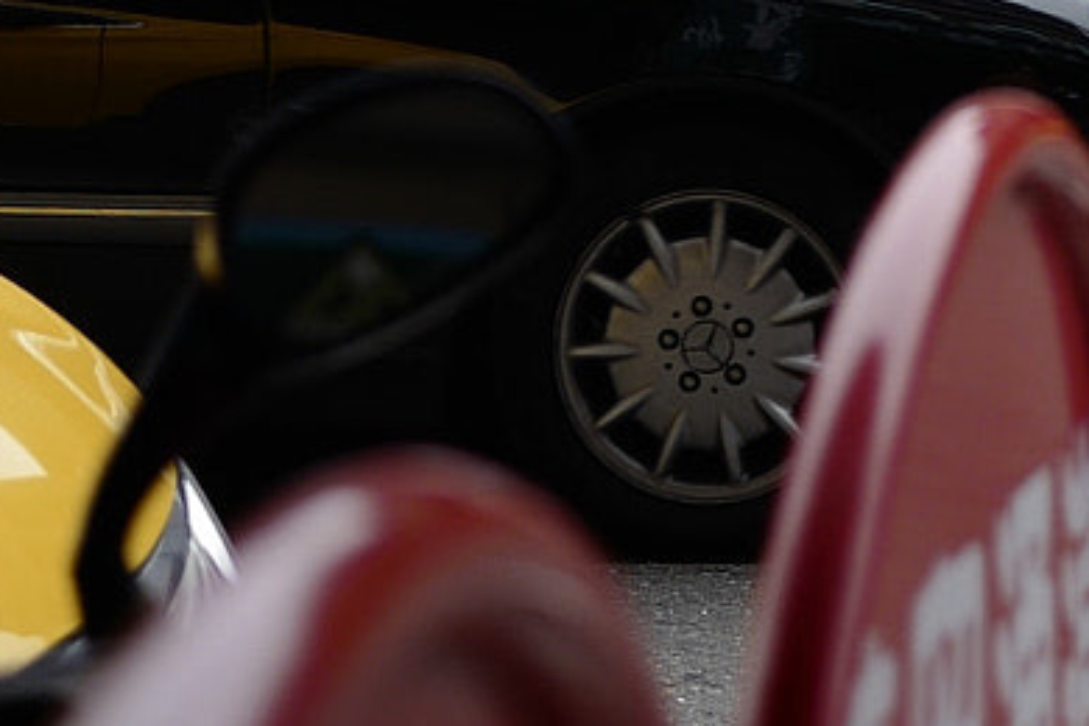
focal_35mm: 115
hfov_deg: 17.1
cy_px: -503
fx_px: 3478
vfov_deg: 11.2
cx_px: 1276
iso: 100
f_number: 1.8
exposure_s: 1/1000
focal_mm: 28
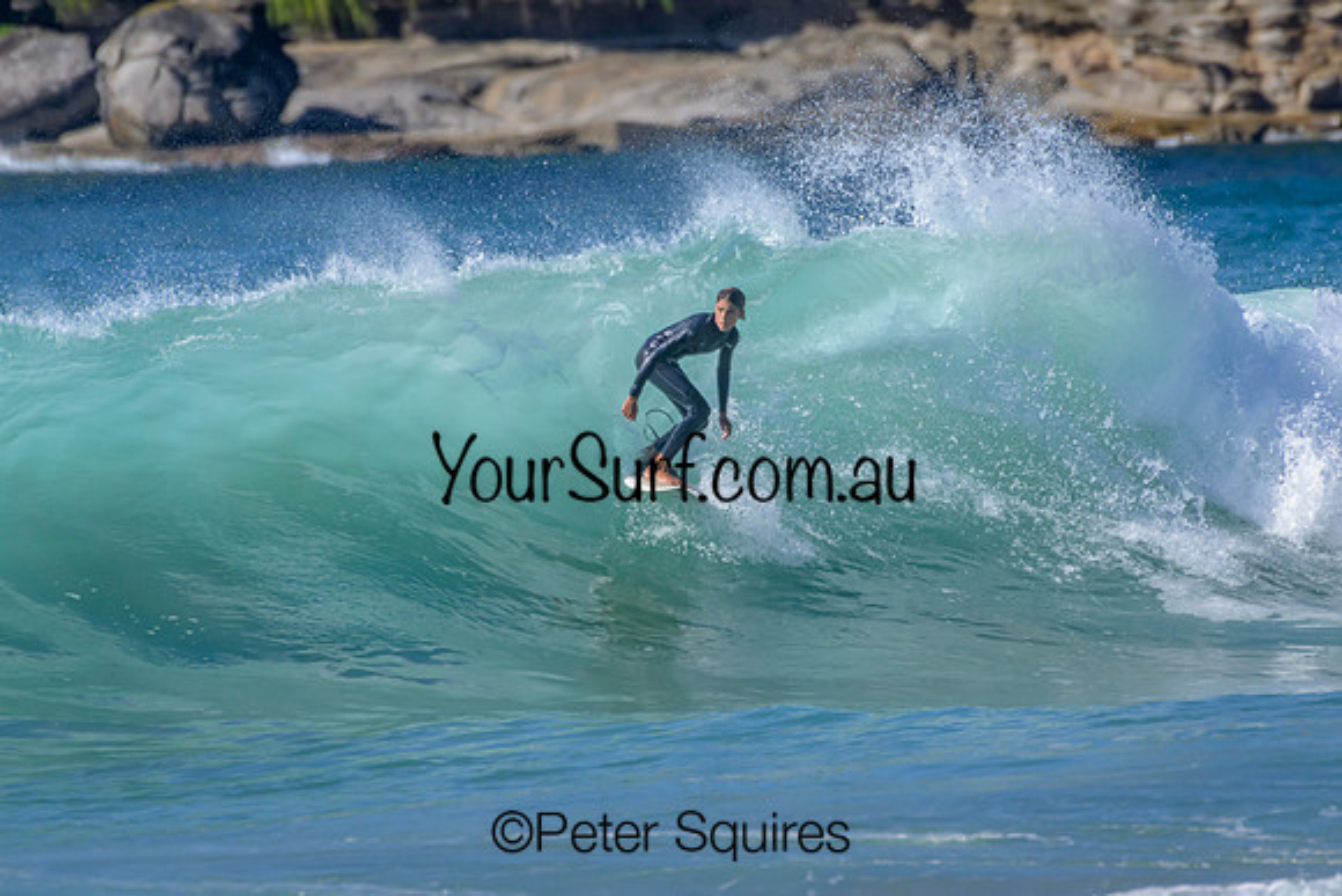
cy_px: 448
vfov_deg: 1.4
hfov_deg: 2.1
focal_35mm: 1000
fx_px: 37285
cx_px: 671
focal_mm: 1000
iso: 1000
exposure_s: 1/2000
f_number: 11
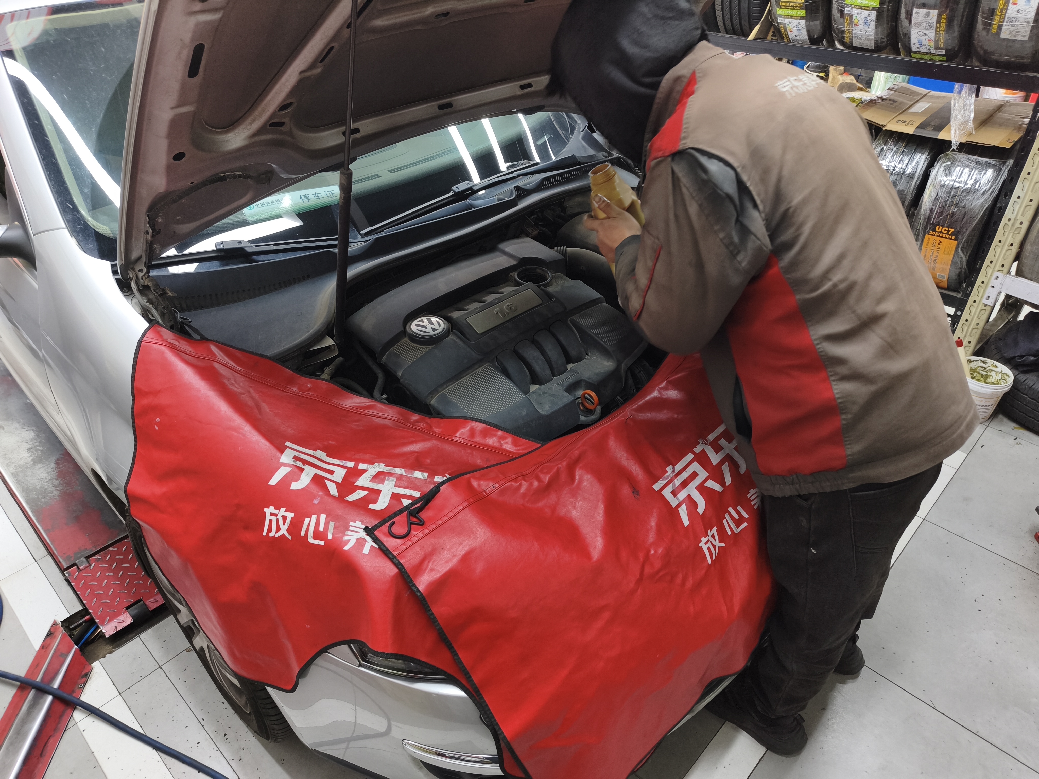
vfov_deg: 58.9
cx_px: 520
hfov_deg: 73.9
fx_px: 690
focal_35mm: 23
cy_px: 390
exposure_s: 1/50
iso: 200
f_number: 1.88
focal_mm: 5.56
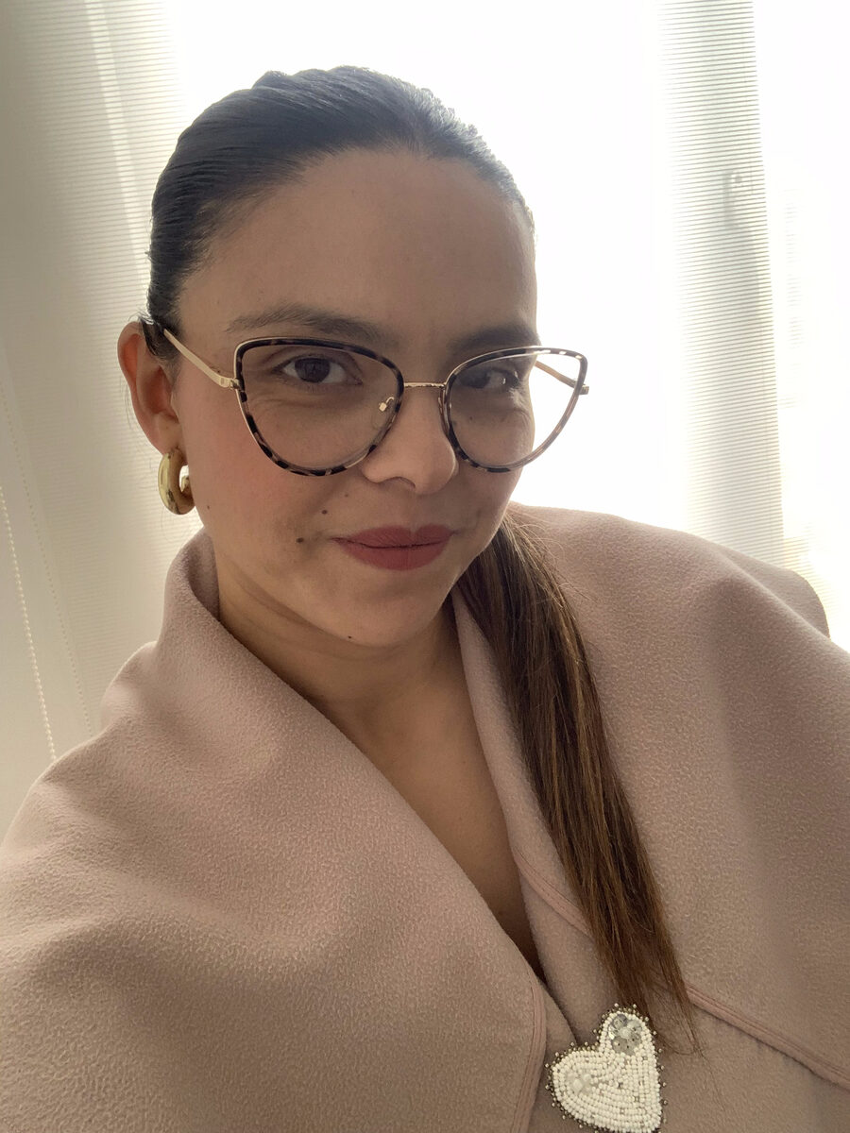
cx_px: 425
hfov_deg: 44.2
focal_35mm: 32
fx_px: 1048
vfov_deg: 56.8
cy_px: 566
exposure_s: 1/60
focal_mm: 2.87
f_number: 2.2
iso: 100
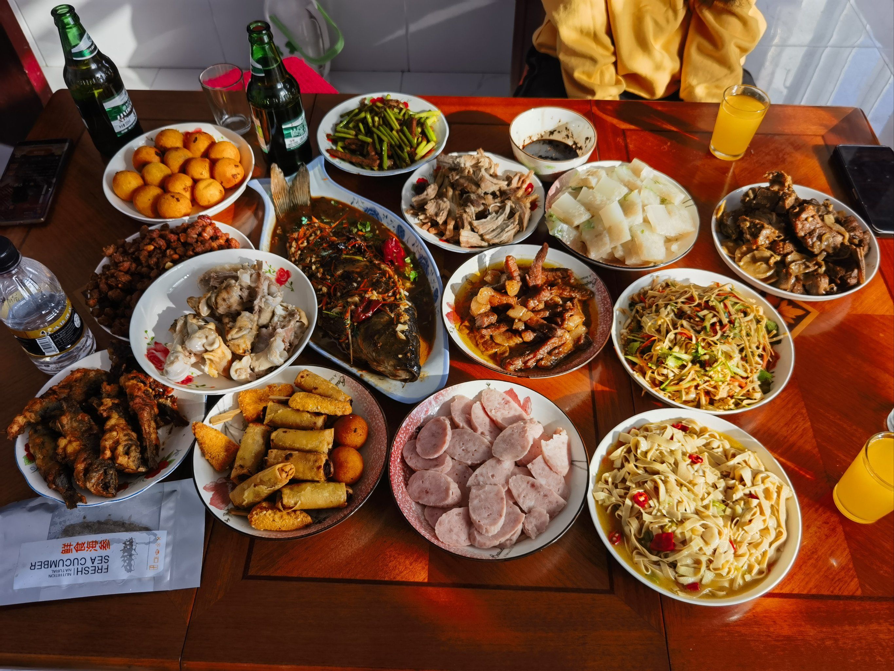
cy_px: 336
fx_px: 697
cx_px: 447
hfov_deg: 65.3
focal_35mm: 27
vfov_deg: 51.4
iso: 50
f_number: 1.9
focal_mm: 6.67
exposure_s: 1/714
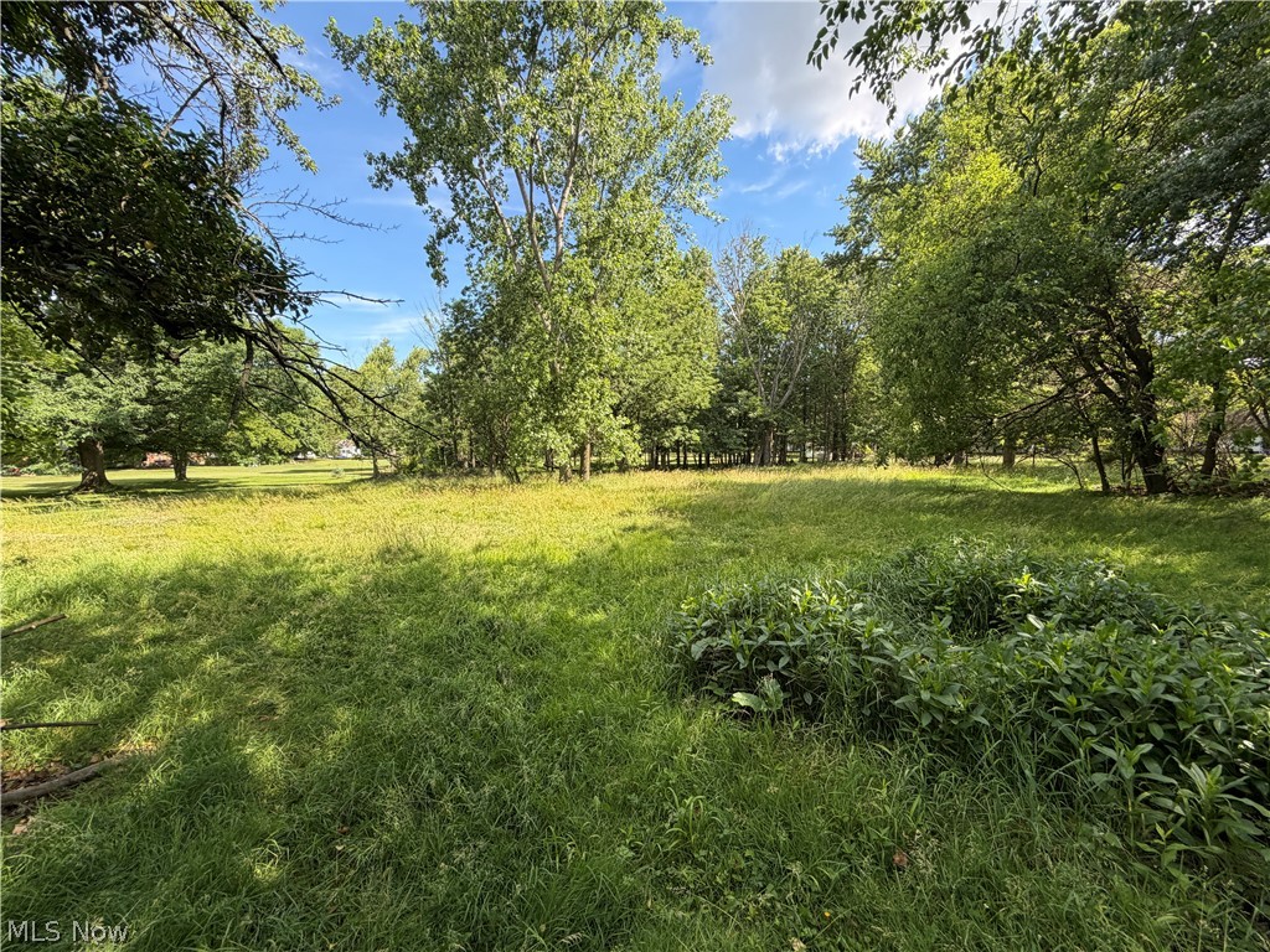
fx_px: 514
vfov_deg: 85.7
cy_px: 476
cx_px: 635
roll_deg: +0.3
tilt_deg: -3.1
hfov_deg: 102.1
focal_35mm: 14
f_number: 2.2
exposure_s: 1/461
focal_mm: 2.22
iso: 64
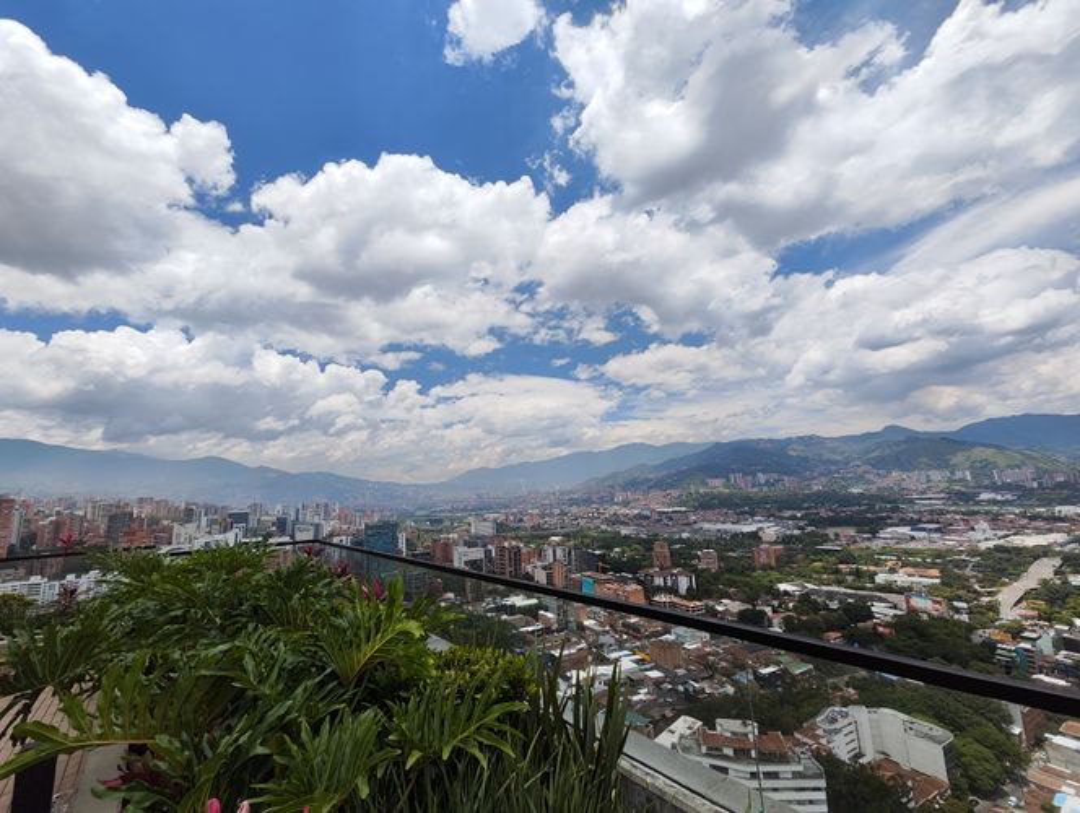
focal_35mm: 14
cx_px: 540
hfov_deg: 102.0
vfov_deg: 85.8
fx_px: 437
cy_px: 406
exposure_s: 1/926
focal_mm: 2.16
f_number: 2.2
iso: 50
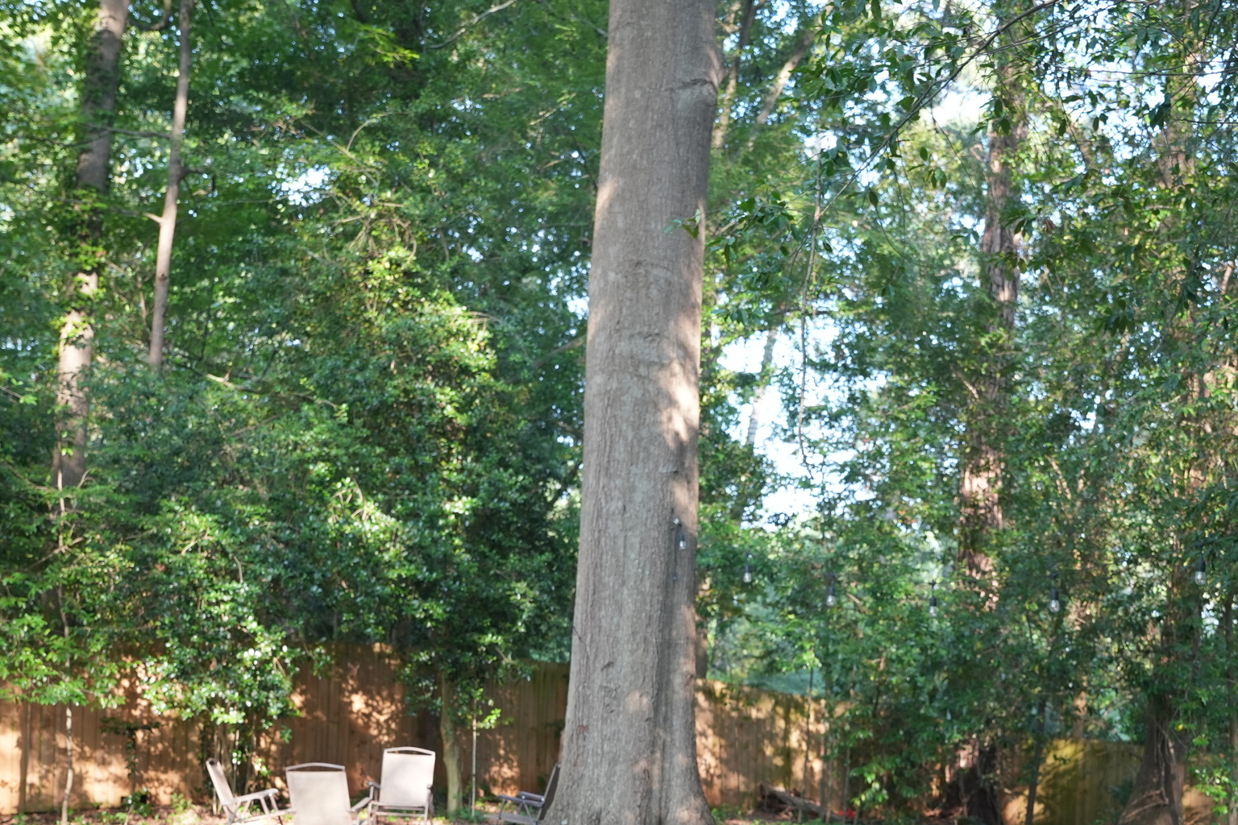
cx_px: 938
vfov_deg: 27.0
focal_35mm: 48
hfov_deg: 39.9
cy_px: 766
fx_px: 1651
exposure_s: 1/160
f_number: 4
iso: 640
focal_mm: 24
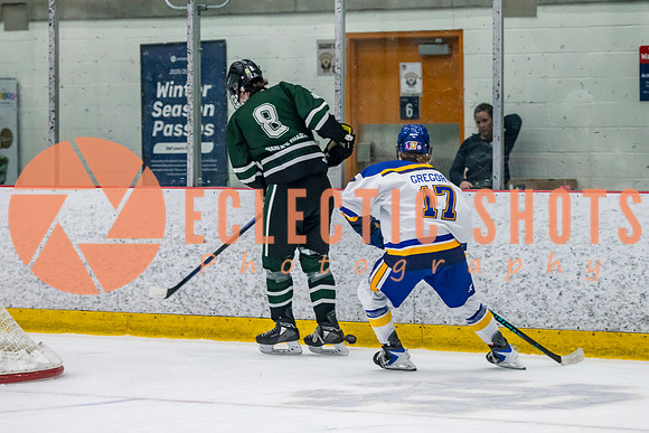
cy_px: 204
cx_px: 390
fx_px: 3073
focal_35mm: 170
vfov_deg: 8.1
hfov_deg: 12.1
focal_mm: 112
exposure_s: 1/640
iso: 2000
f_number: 3.2
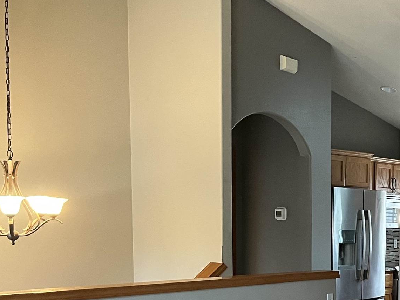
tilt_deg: -4.7
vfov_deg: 20.4
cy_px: 290
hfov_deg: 25.0
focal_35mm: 70
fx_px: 809
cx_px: 484
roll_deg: -1.2
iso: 320
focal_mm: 5.1
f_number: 1.6
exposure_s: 1/60
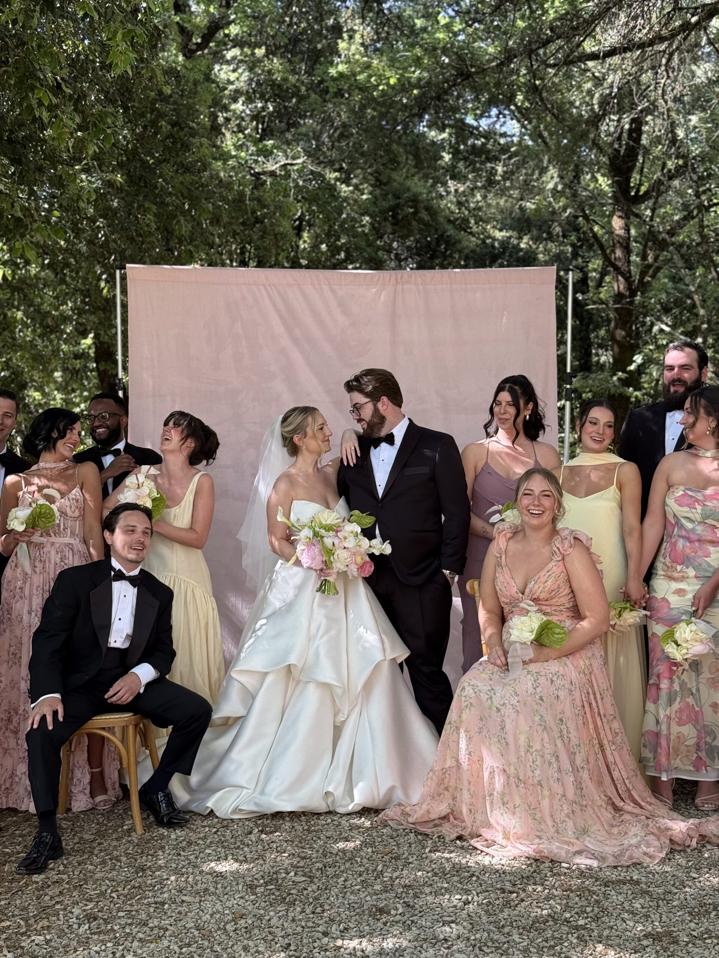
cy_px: 479
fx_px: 1329
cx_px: 360
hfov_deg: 30.3
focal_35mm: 48
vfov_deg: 39.7
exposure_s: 1/263
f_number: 1.78
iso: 100
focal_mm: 6.76
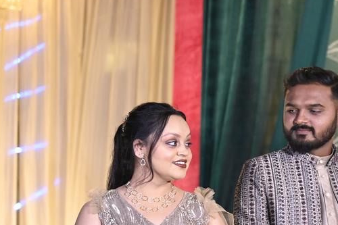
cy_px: 299
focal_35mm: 180
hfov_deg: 11.2
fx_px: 1689
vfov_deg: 7.5
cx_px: 405
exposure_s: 1/200
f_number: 2.2
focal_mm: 50
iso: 800
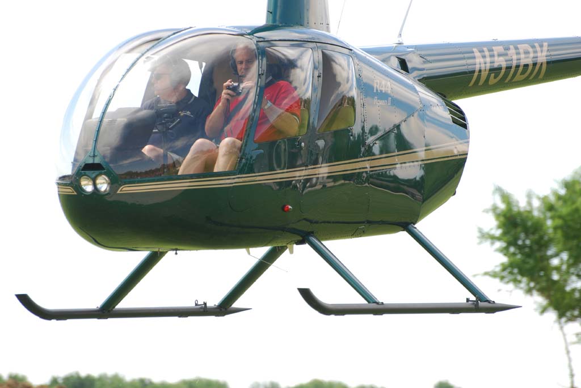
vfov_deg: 4.7
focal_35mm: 292
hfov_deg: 7.0
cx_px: 290
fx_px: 4725
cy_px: 194
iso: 100
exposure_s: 1/160
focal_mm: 195
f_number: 5.3
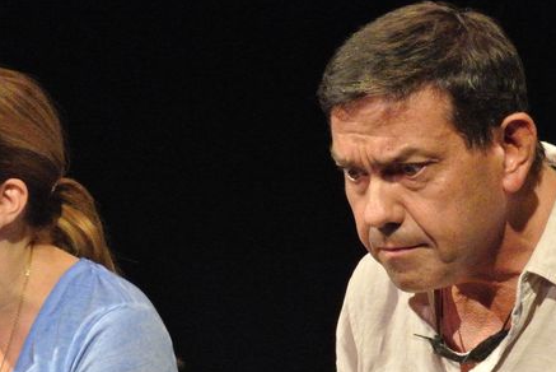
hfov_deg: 3.8
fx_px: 8407
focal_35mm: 544
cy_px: 338
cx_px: 182
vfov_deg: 2.5
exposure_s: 1/200
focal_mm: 110
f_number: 8
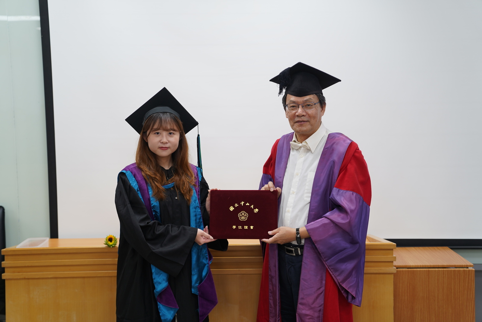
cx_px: 241
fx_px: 656
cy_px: 161
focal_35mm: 49
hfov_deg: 40.3
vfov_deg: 27.5
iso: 160
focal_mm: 49
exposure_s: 1/50
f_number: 2.8
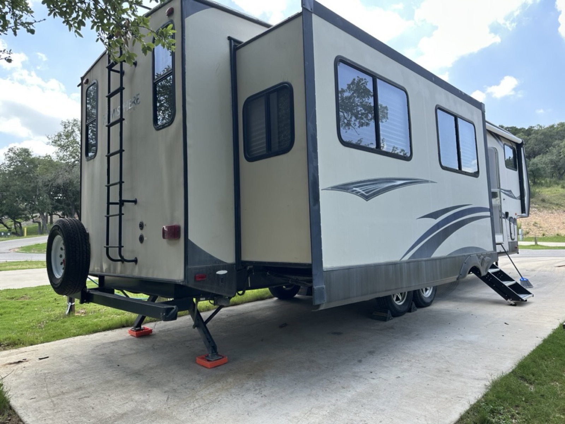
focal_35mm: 24
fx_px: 392
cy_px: 212
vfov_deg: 56.8
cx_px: 282
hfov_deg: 71.6
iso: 80
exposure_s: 1/850
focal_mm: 6.86
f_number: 1.78
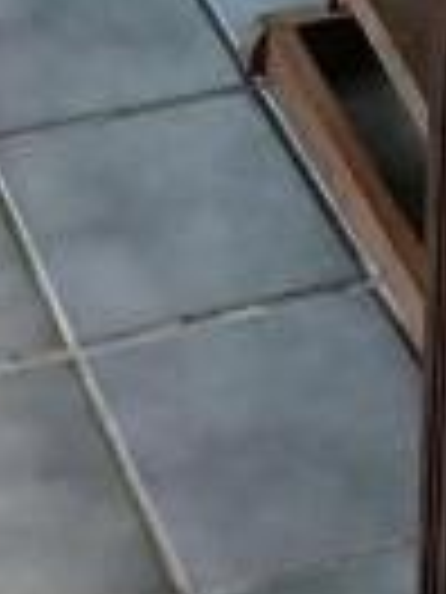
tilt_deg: -16.8
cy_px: -956
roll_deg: -0.1
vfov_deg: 9.9
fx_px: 2886
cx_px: 137
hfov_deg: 8.8
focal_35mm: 168
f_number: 2.2
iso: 80
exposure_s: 1/15
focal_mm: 4.15
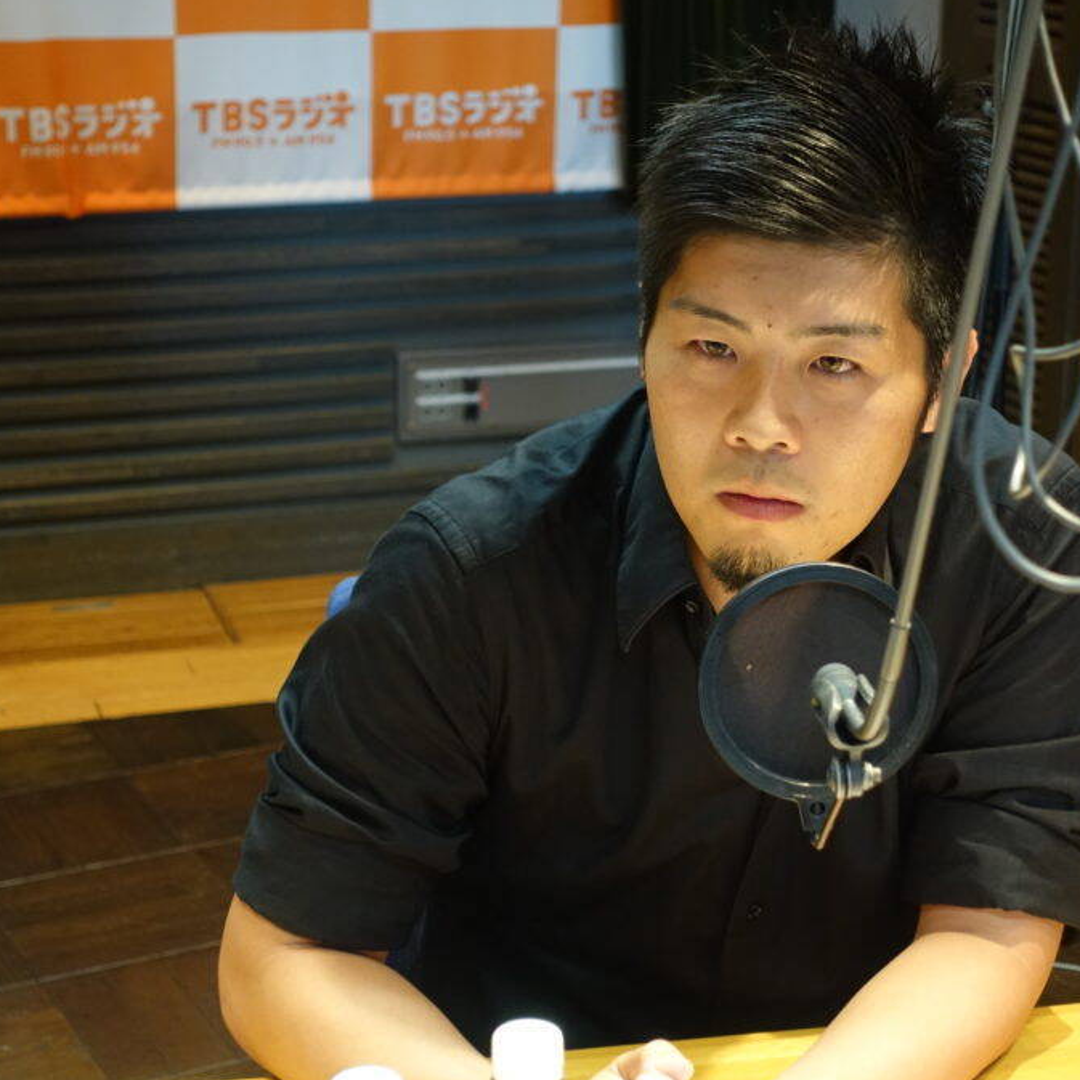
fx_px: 2647
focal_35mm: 75
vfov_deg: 23.1
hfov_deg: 23.0
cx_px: 631
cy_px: 540
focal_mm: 21.19
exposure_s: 1/50
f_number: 2.8
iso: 1000
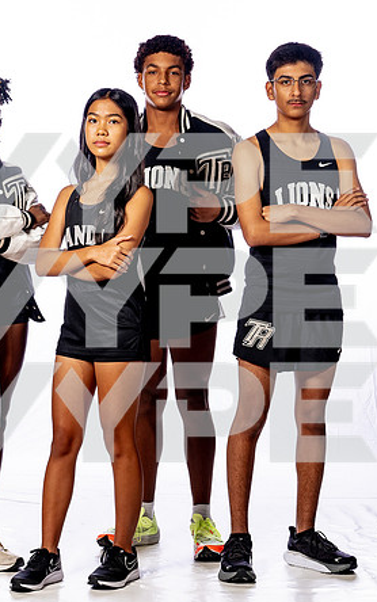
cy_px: 307
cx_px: 132
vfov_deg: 21.4
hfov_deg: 13.5
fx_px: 1593
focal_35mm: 97
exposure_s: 1/250
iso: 250
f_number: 7.1
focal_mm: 57
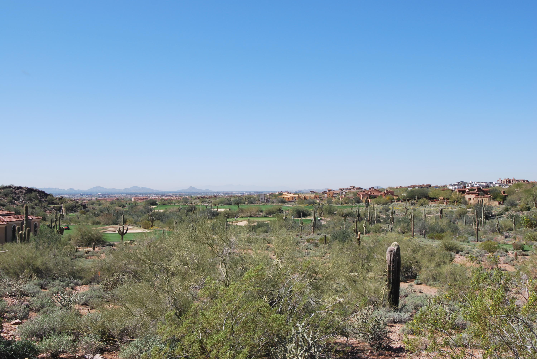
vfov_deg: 37.0
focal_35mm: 36
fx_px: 538
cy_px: 180
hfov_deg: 53.1
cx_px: 268
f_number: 8
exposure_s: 1/250
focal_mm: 24
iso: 100
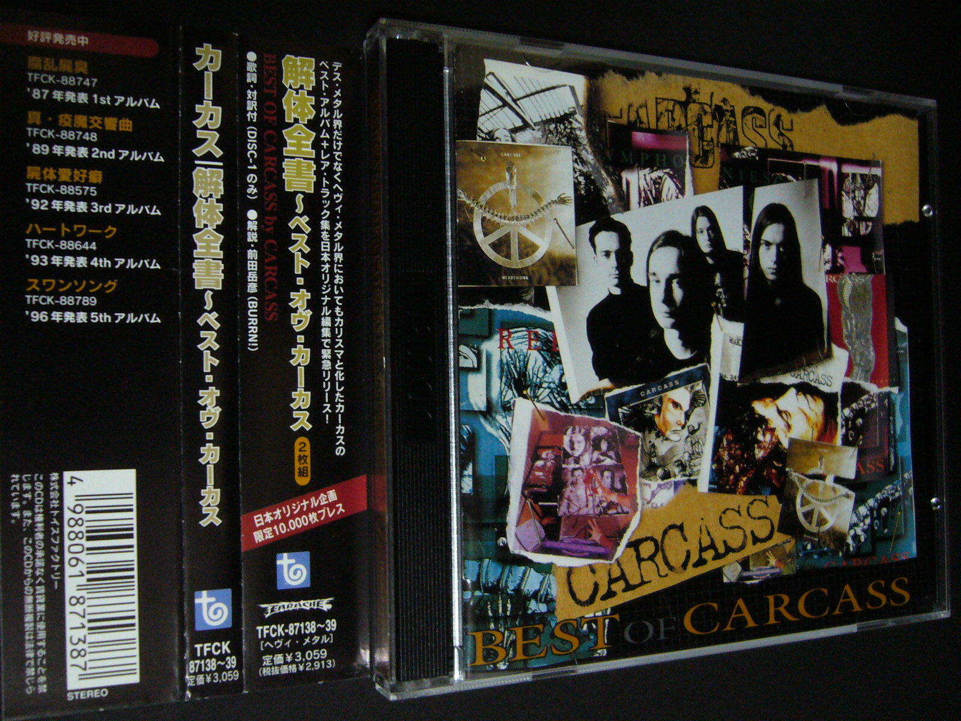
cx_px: 480
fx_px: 972
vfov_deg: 40.7
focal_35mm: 35
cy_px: 360
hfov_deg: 52.6
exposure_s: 1/8
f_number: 2.8
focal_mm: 5.8
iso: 200
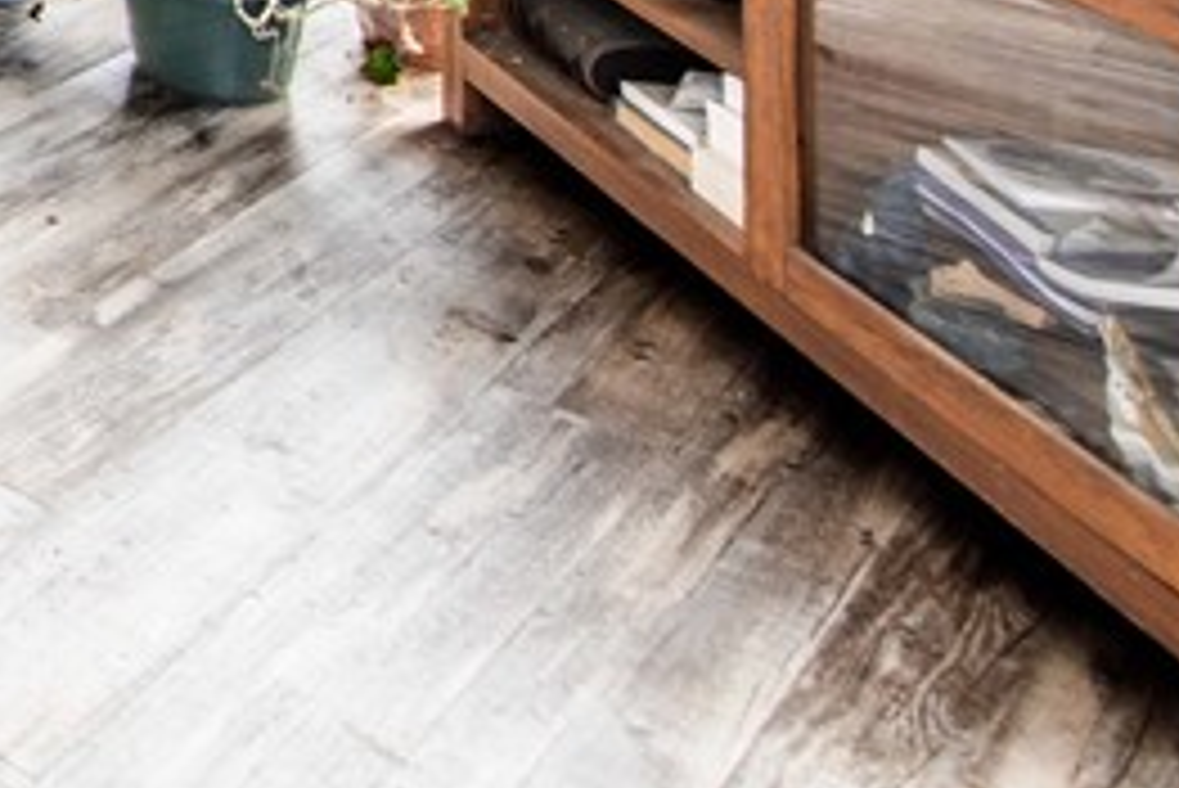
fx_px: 1900
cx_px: -878
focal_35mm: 58
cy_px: -783
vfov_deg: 17.2
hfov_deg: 22.5
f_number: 10
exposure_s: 1/100
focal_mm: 14
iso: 400
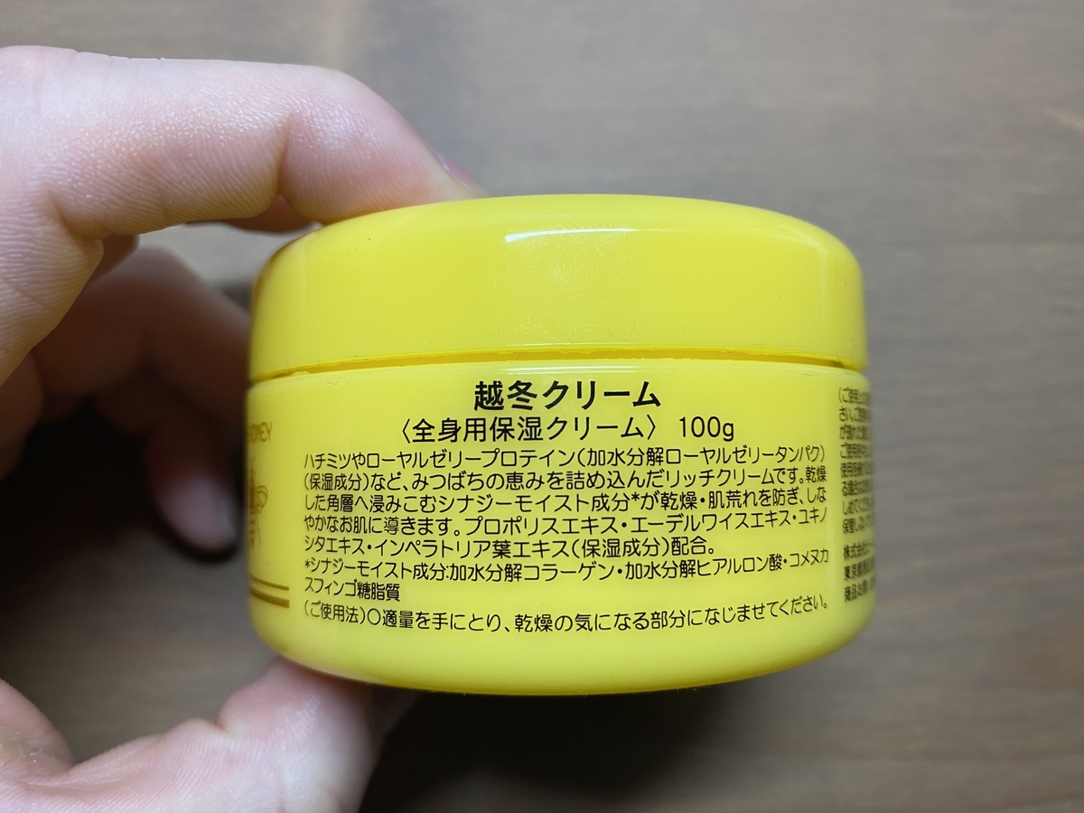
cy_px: 406
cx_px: 542
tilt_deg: -81.0
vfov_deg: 53.1
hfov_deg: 67.3
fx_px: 814
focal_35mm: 26
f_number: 1.8
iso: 64
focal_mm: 4.25
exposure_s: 1/50
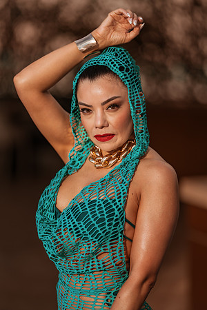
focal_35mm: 135
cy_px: 155
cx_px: 104
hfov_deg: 10.2
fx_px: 1164
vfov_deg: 15.2
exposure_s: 1/3200
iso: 80
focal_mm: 135
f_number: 1.8
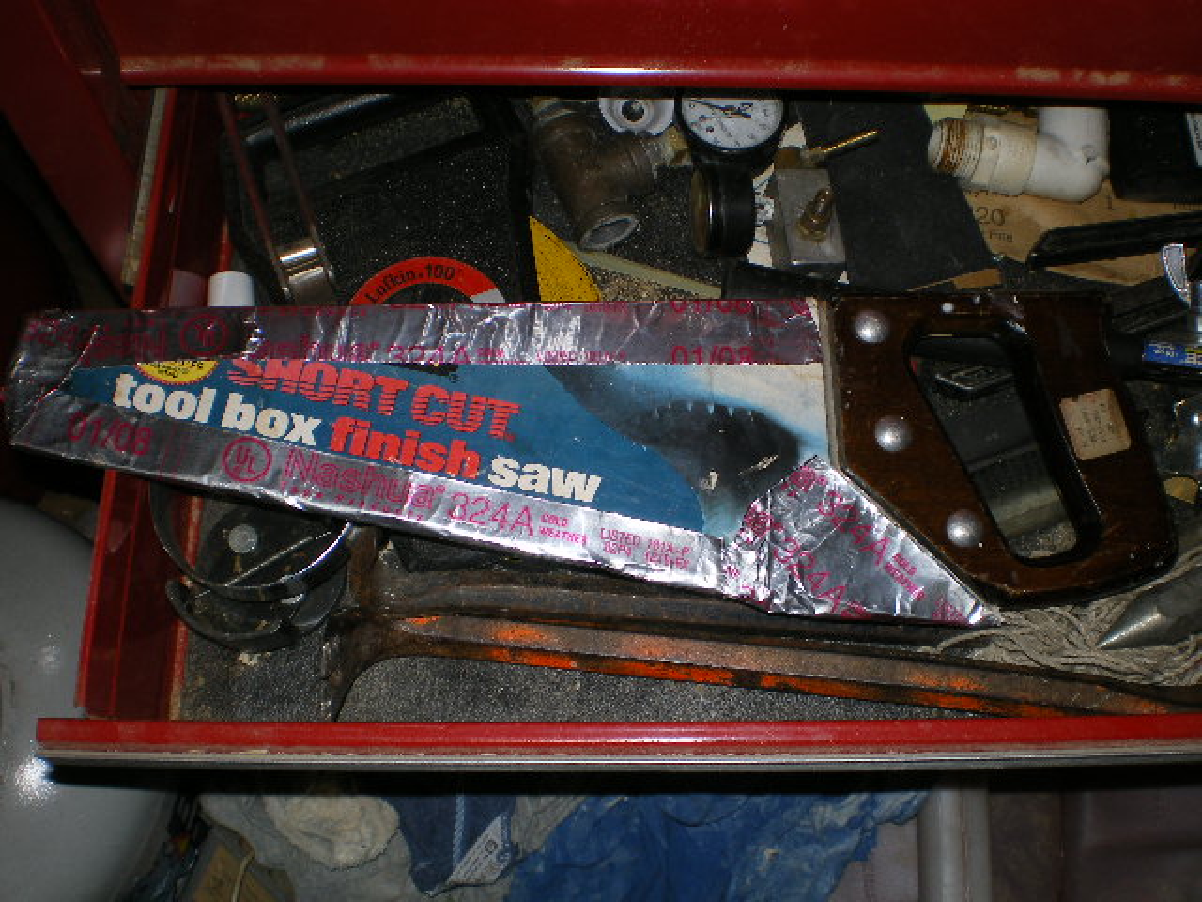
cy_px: 451
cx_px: 601
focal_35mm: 38
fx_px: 1320
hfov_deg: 49.0
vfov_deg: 37.7
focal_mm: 6.3
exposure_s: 1/30
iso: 64
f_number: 4.6
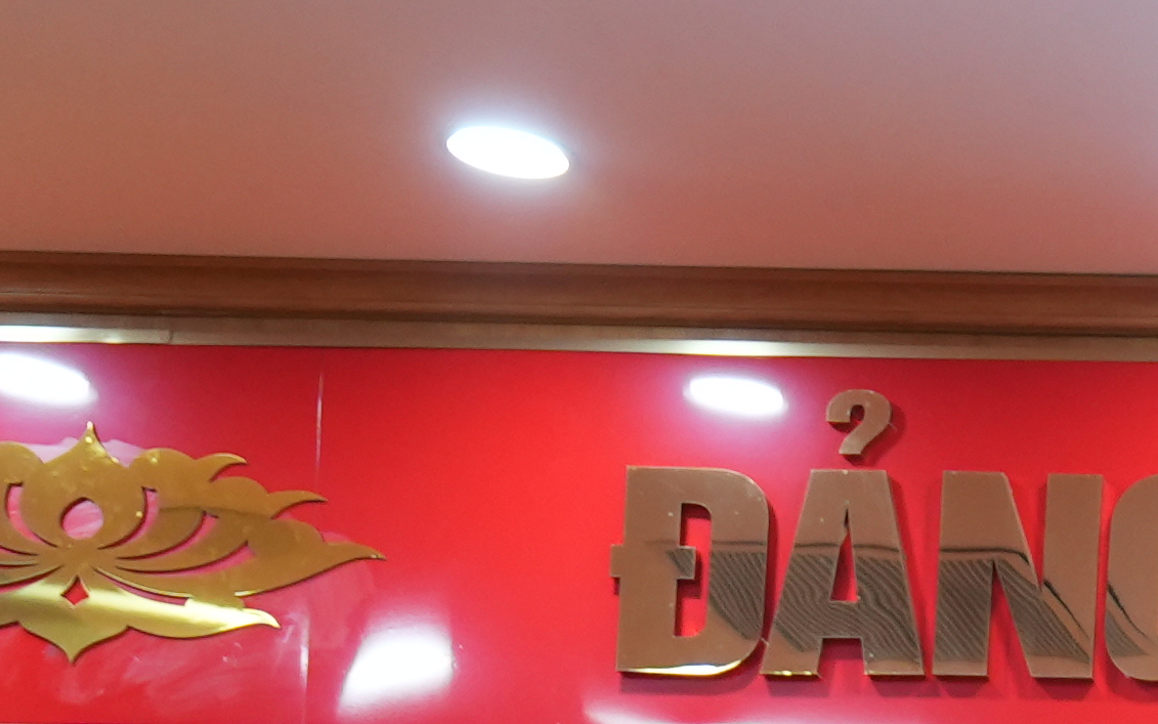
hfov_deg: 8.3
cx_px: 3226
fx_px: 6975
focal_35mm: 221
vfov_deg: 5.6
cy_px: 2076
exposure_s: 1/160
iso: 1000
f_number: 2.8
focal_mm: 35
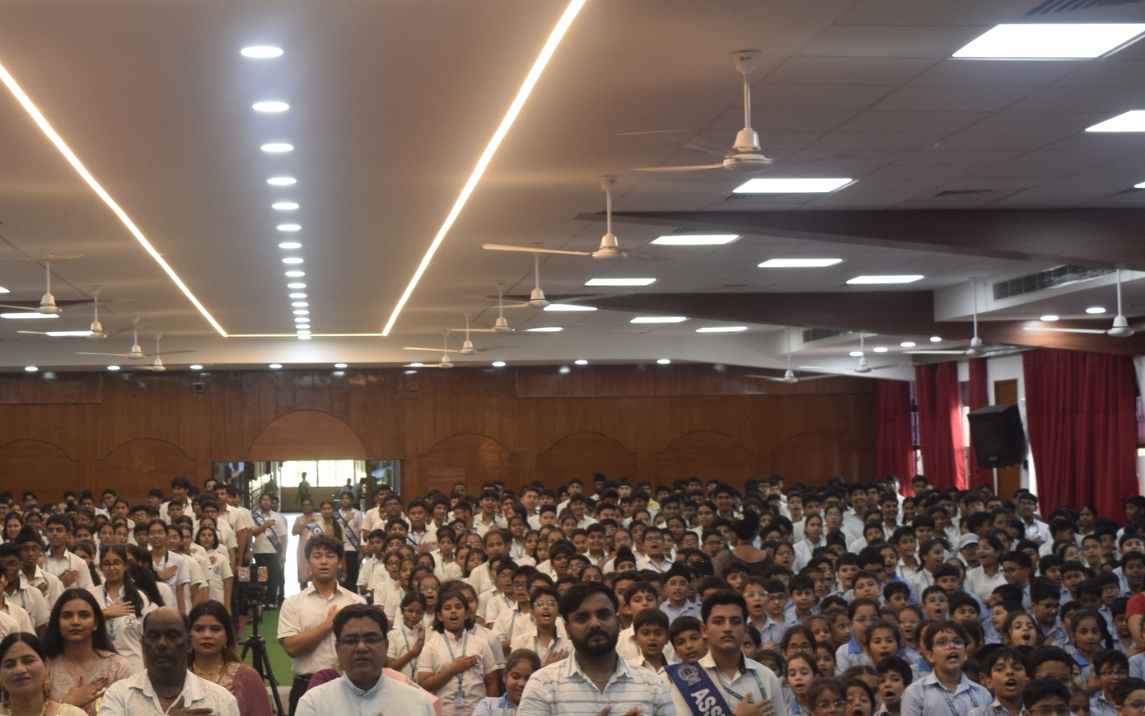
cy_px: 335
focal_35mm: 66
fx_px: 2060
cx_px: 326
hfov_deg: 30.7
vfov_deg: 19.7
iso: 400
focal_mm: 20
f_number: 4.5
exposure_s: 1/80
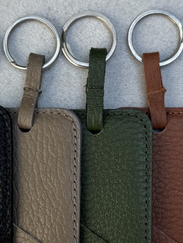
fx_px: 479
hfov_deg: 21.6
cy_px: 174
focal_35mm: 68
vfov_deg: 28.3
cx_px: 76
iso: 80
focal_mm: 6.76
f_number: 1.78
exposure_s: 1/1026
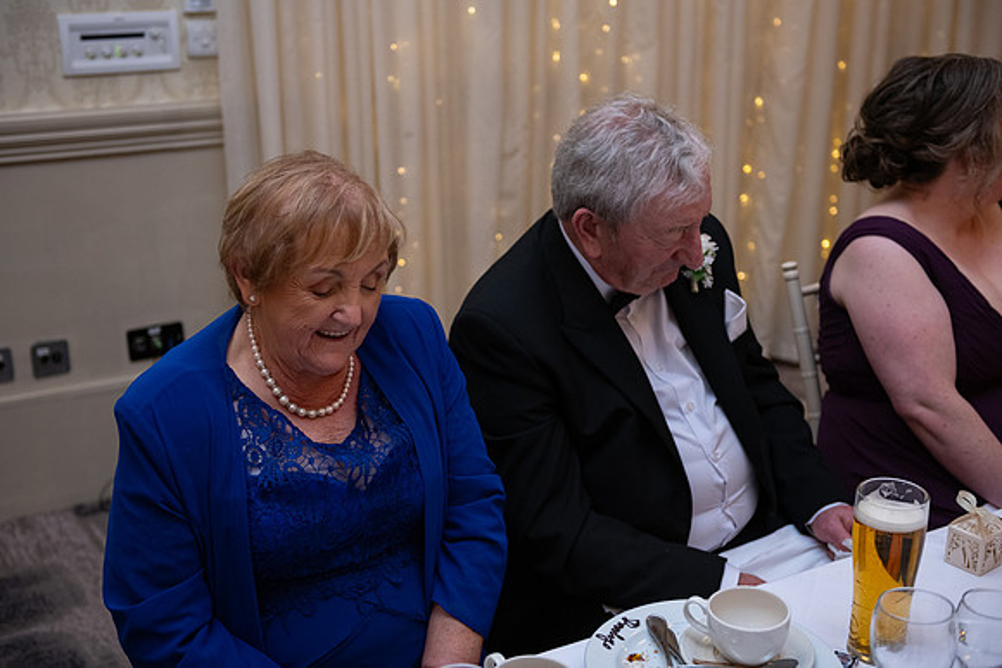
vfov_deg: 27.0
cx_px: 501
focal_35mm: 50
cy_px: 334
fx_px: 1392
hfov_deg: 39.6
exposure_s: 1/160
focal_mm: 50
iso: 1000
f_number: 3.5
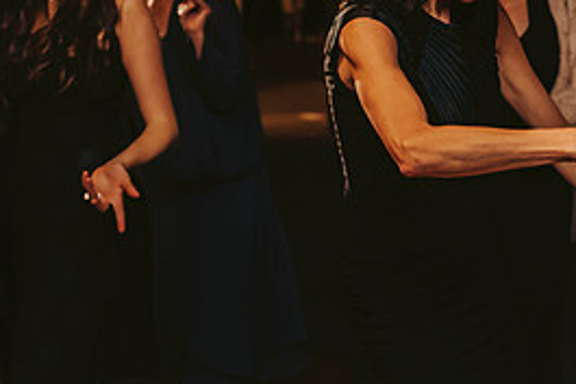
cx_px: 450
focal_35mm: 114
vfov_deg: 12.0
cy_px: 194
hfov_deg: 17.8
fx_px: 1825
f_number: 3.2
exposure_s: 1/200
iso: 2000
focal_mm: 52
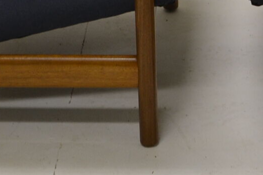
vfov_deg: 7.9
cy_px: -82
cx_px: 233
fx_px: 1249
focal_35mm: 171
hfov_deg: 11.9
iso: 400
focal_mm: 26
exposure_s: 1/50
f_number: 4
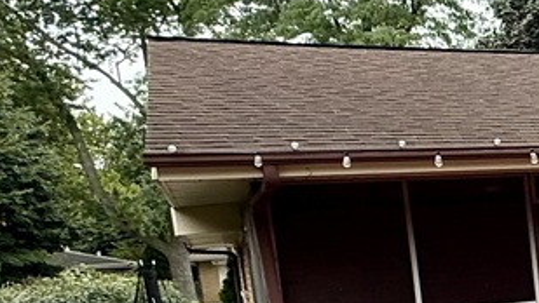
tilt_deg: -3.0
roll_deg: +6.0
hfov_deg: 20.2
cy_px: 301
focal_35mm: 71
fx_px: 1015
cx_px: 998
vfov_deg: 16.7
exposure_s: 1/419
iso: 64
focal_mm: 2.22
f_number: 2.2
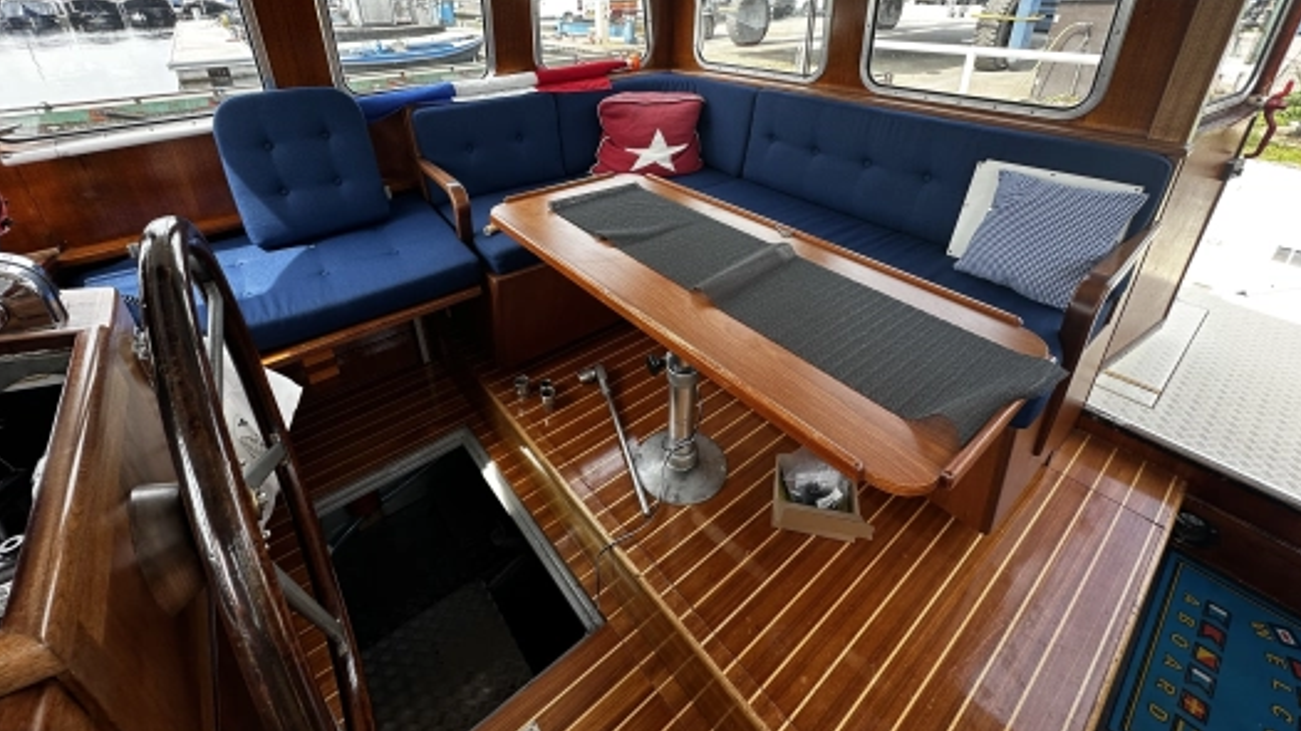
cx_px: 642
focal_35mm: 16
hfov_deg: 99.4
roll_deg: +0.9
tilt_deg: -24.9
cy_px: 237
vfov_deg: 65.1
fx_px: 552
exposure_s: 1/149
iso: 40
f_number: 2.2
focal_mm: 2.22
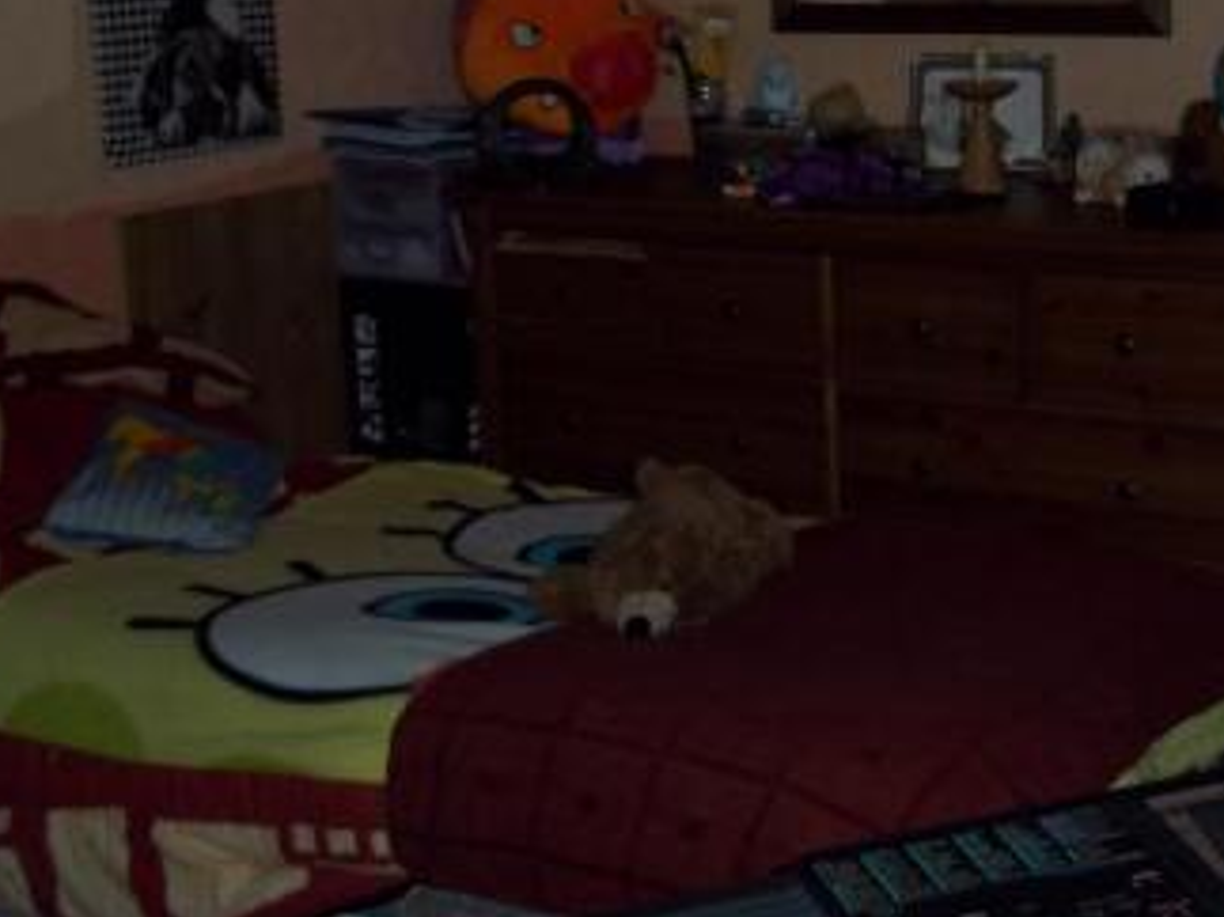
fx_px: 2298
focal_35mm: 65
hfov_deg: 29.6
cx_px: 813
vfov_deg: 22.5
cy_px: 297
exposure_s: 1/30
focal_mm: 6.5
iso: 80
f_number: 3.1
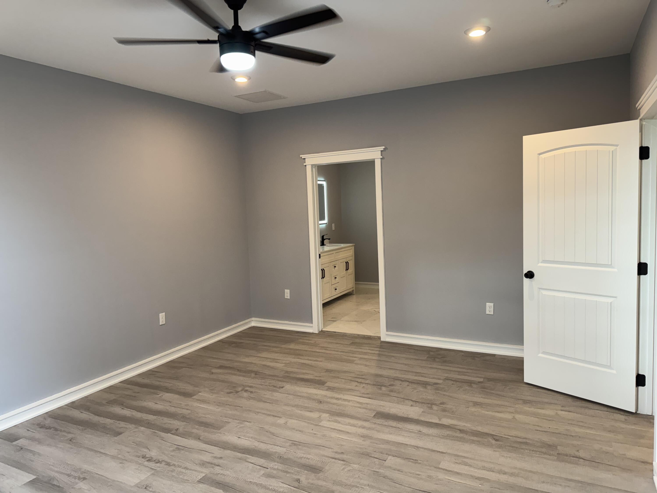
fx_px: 456
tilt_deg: -3.9
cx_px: 328
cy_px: 246
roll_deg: +2.2
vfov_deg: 56.8
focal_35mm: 24
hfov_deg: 71.6
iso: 200
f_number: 1.78
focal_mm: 6.76
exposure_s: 1/120
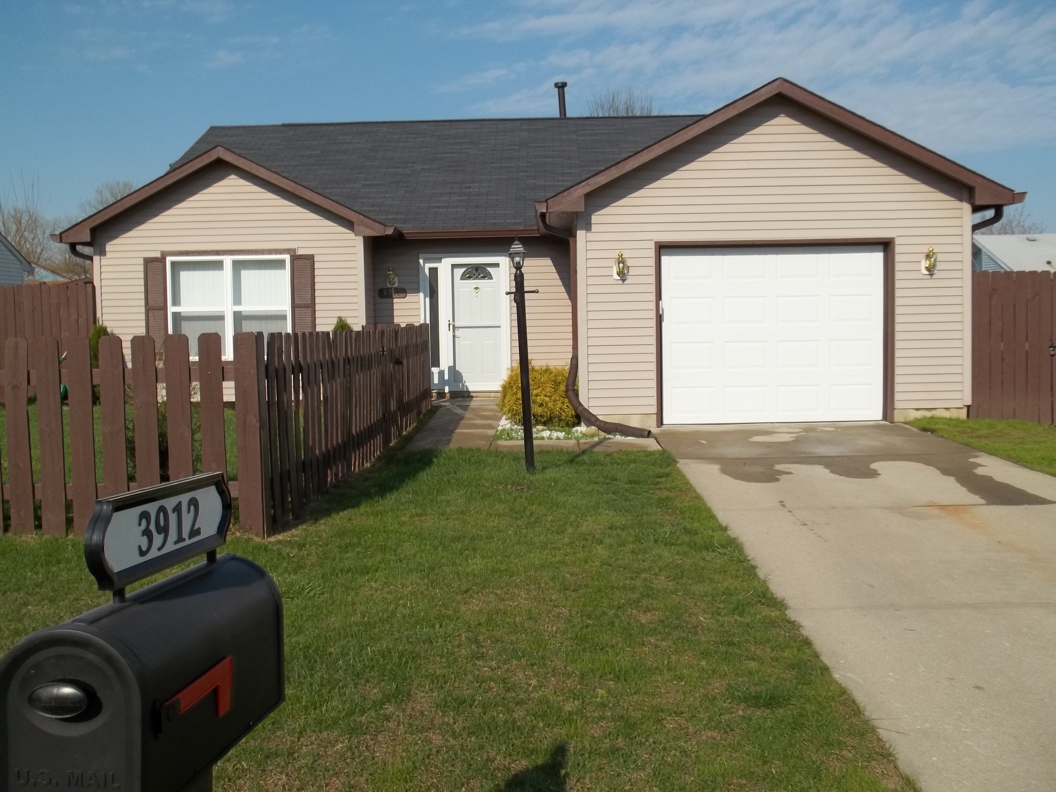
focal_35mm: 33
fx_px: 1007
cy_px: 396
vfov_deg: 42.9
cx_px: 528
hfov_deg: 55.4
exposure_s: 1/250
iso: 64
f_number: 8
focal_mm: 5.9
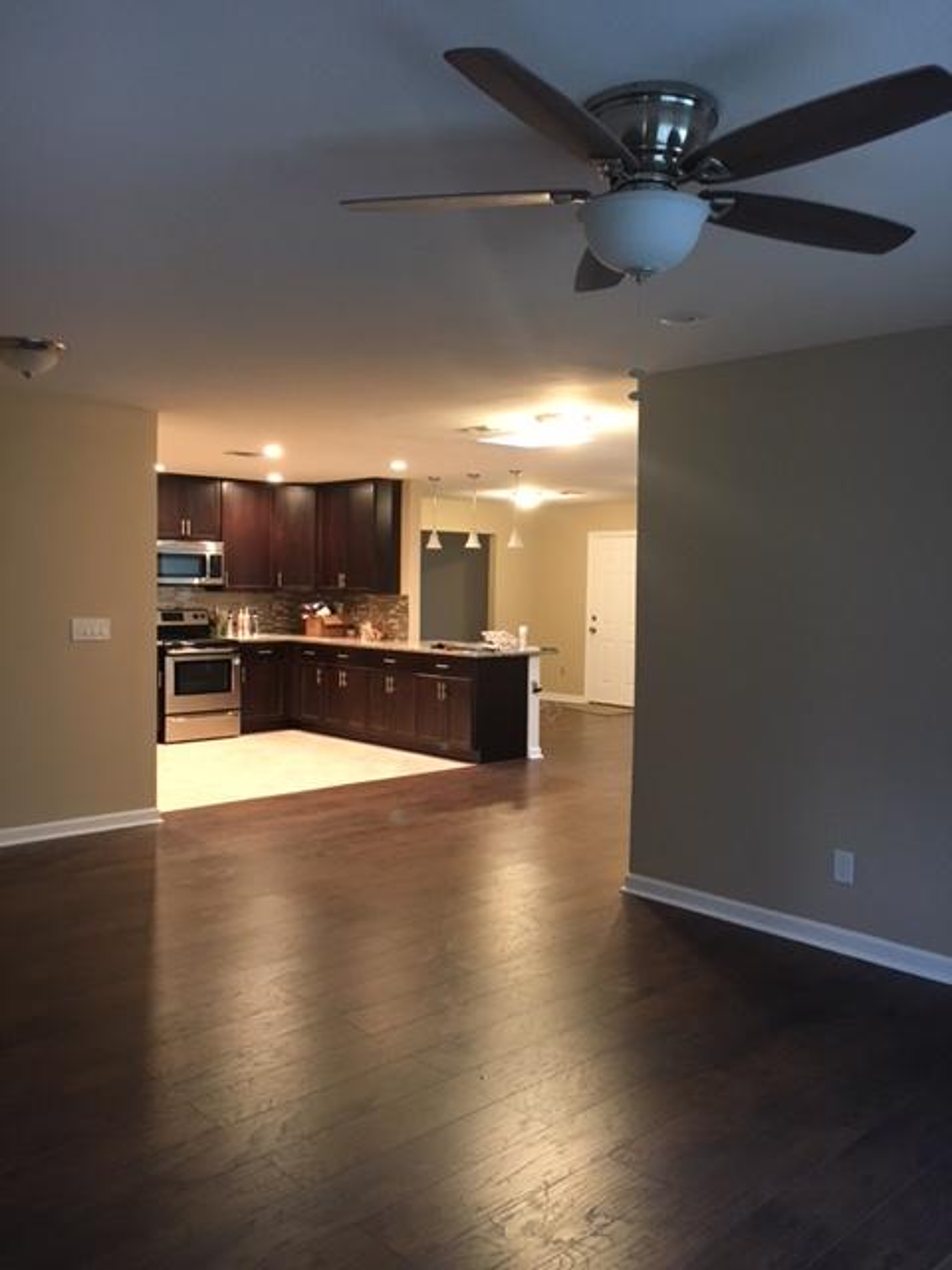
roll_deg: -1.2
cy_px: 635
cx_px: 476
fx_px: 1063
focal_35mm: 29
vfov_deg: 61.7
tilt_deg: -2.4
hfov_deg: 48.2
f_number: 2.2
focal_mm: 4.15
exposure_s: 1/15
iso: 200
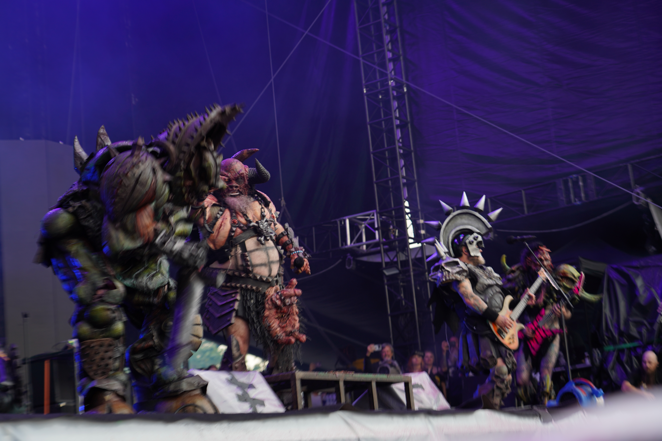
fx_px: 1177
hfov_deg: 31.4
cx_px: 331
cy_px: 220
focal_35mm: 64
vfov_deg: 21.2
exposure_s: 1/80
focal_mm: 64
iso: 100
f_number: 4
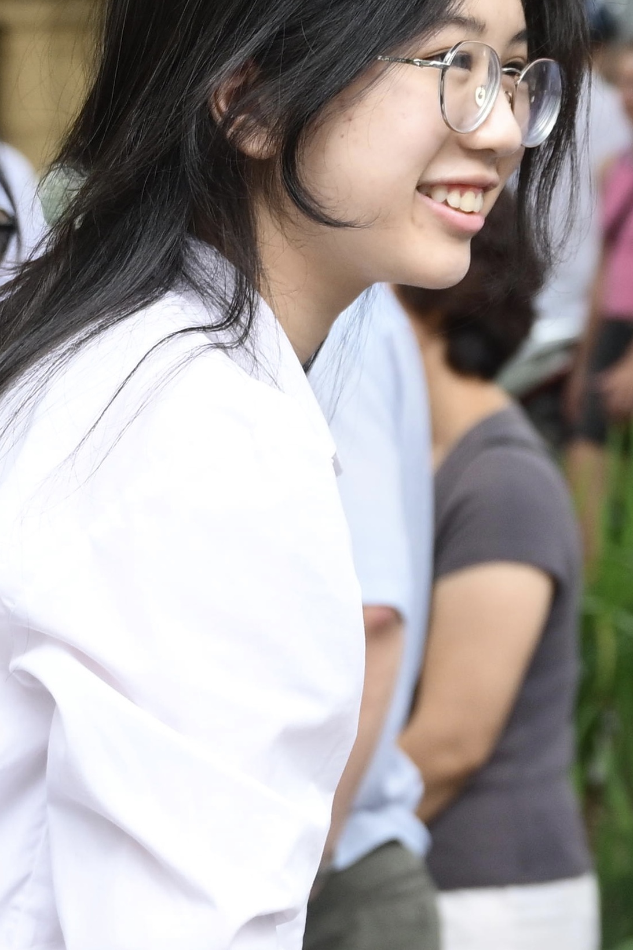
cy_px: 595
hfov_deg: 15.9
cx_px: 225
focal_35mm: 86
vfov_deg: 23.6
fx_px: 2269
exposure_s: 1/800
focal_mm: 47
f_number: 4
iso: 800
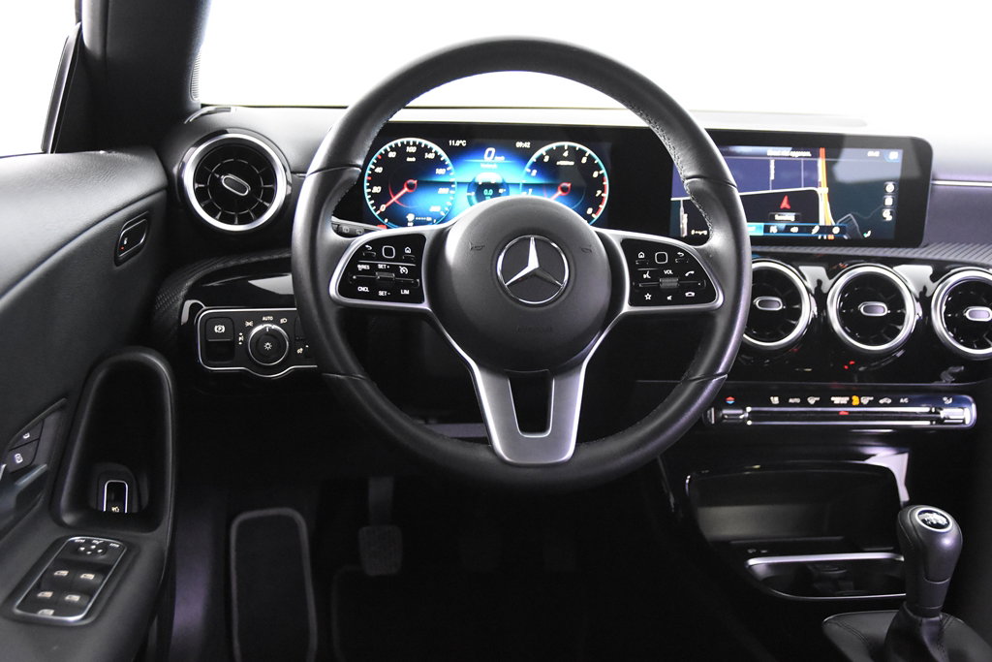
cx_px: 496
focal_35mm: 42
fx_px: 1157
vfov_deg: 31.9
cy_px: 331
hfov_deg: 46.4
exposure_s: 1/50
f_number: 3.2
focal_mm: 28
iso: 7200
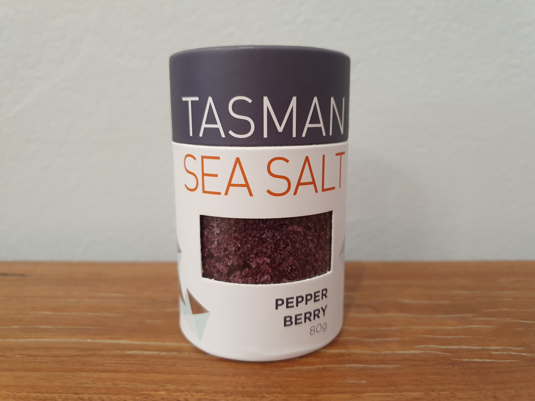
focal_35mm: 26
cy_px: 200
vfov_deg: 53.1
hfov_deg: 67.3
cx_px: 268
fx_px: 402
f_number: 1.5
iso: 160
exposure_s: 1/50
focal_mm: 4.32
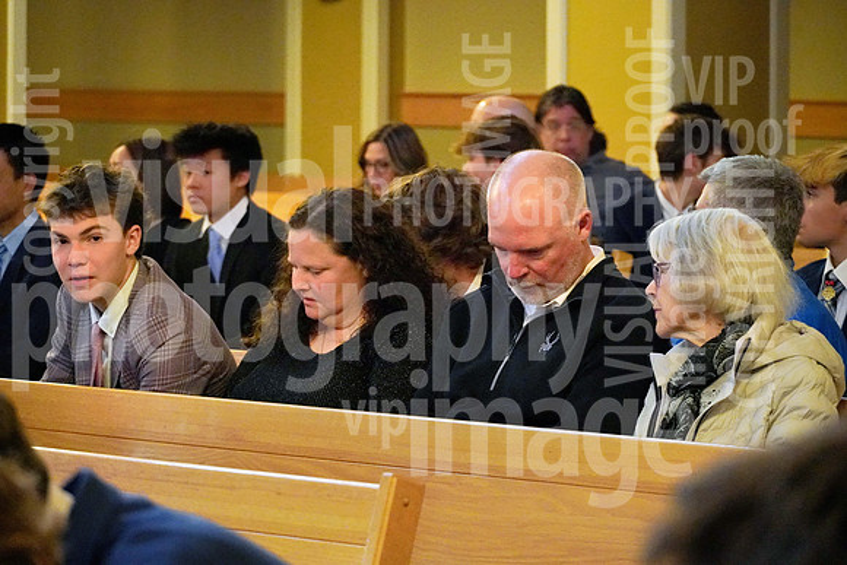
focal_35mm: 202
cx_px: 424
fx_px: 4765
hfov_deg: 10.2
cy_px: 282
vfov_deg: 6.8
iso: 8000
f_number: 5.6
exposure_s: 1/80
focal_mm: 135
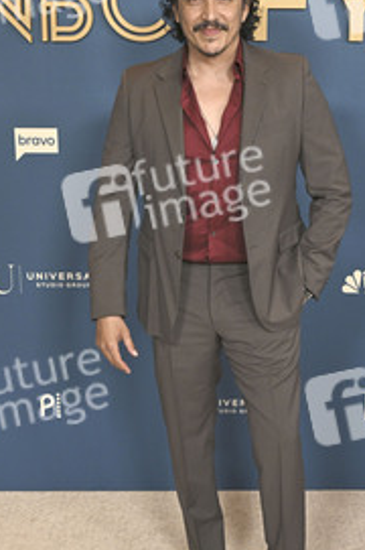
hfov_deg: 22.9
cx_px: 225
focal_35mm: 59
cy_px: 296
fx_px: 900
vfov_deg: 34.0
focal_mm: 40
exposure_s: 1/320
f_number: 5.6
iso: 2000
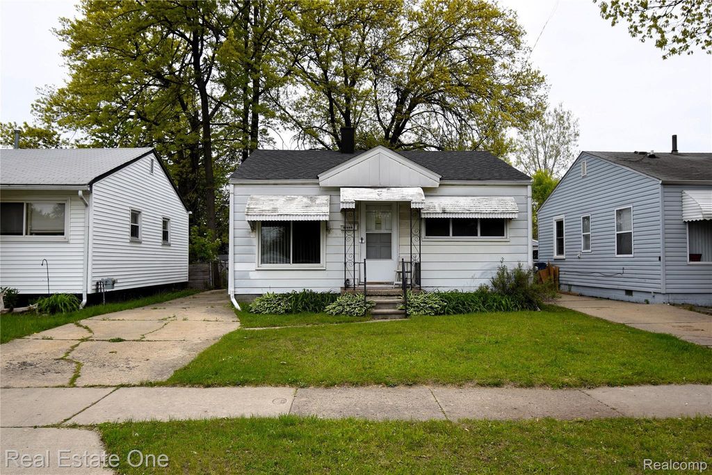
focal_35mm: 30
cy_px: 238
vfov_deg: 43.6
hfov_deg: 61.9
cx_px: 356
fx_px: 593
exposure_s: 1/200
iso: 100
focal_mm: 20
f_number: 5.6
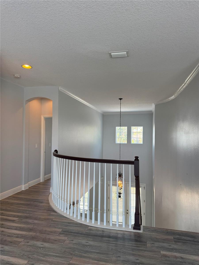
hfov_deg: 56.8
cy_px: 132
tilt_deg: +0.3
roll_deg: -0.6
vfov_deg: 71.6
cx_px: 100
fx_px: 184
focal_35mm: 24
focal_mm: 6.76
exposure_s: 1/164
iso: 100
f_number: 1.78
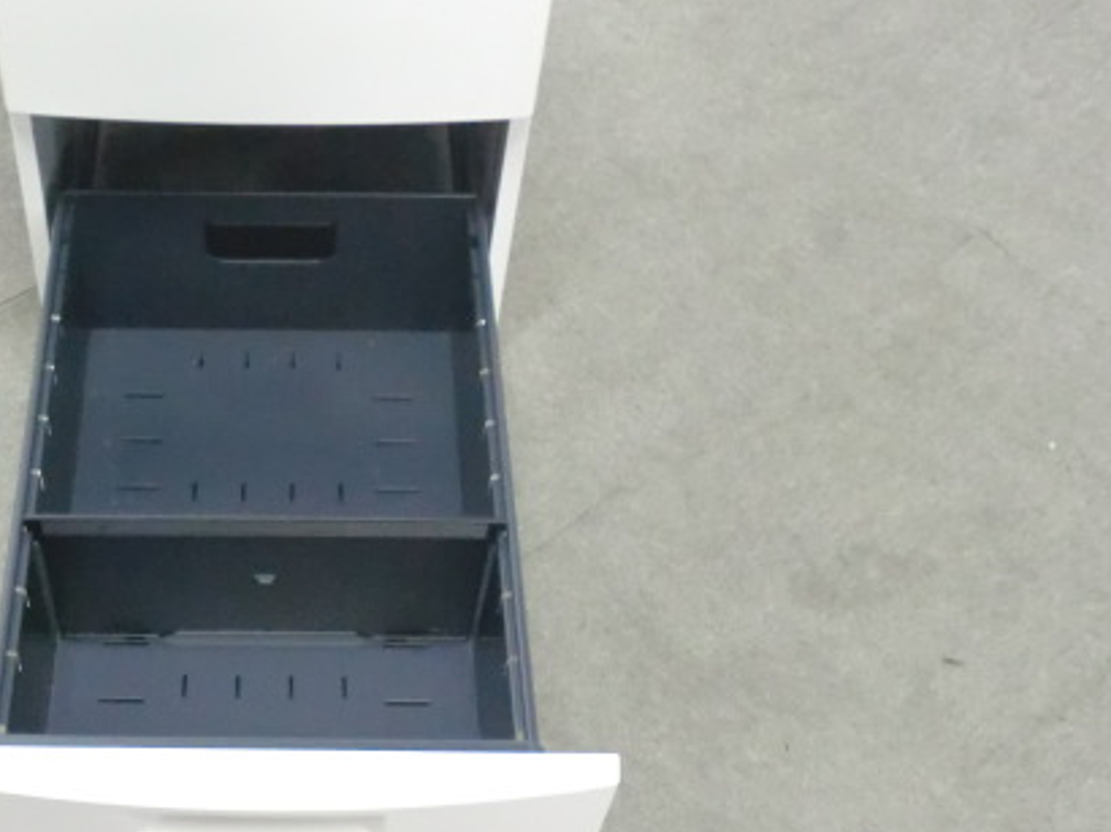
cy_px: 501
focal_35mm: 50
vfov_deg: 29.0
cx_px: 293
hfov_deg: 37.4
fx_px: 1604
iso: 800
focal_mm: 5.8
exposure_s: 1/25
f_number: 3.5
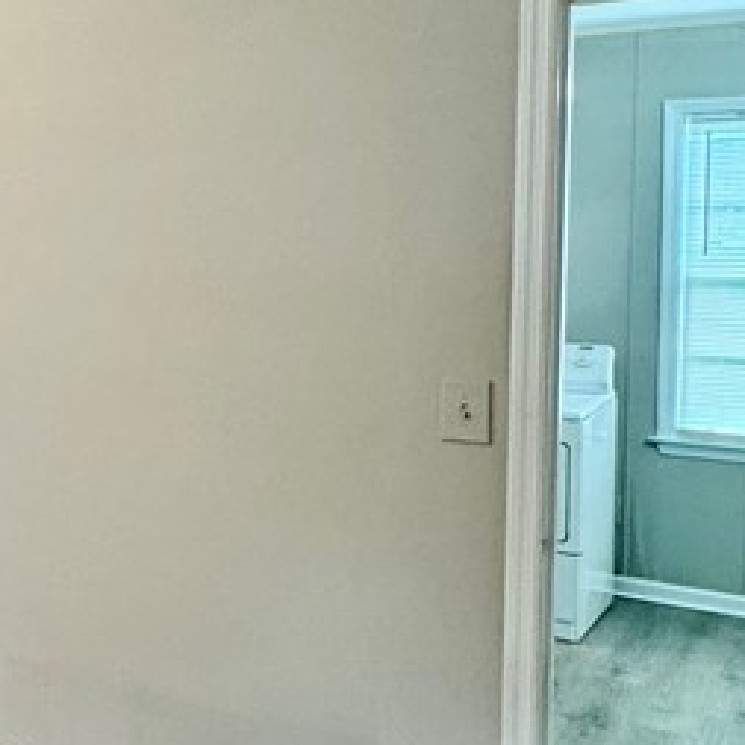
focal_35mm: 50
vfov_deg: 33.9
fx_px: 1217
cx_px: -359
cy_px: 283
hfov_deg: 25.8
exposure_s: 1/60
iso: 200
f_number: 2.2
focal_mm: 2.22
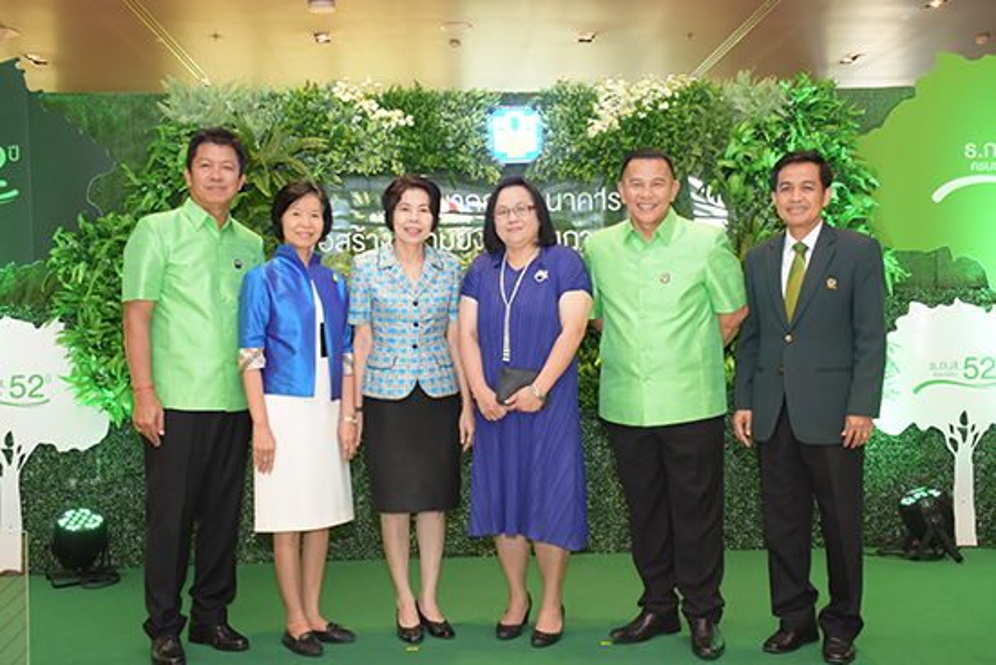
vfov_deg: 33.0
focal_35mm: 40
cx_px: 498
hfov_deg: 47.9
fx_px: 1121
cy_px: 332
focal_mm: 27
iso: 1000
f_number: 5.6
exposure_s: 1/60
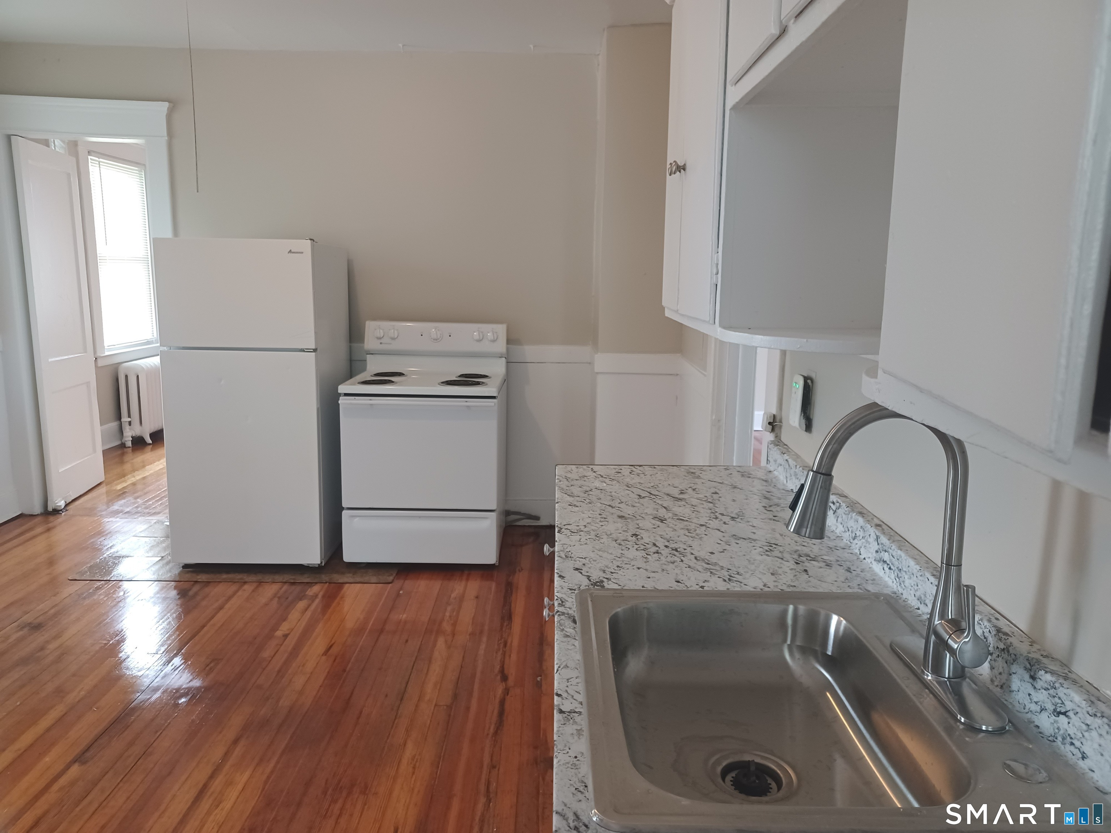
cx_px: 556
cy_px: 416
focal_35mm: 25
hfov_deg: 69.4
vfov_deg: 54.9
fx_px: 802
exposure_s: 1/25
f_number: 1.8
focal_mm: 4.6
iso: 400
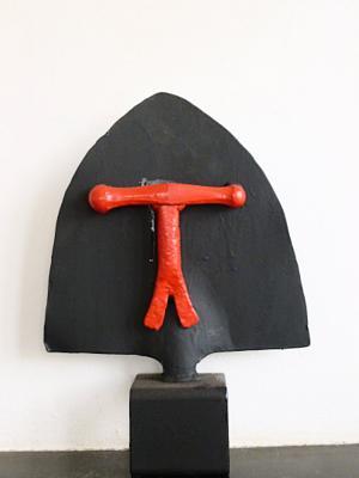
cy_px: 239
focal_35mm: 41
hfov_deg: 35.1
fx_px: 567
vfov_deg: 45.8
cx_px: 180
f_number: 3.8
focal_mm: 7.4
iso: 400
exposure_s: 1/25
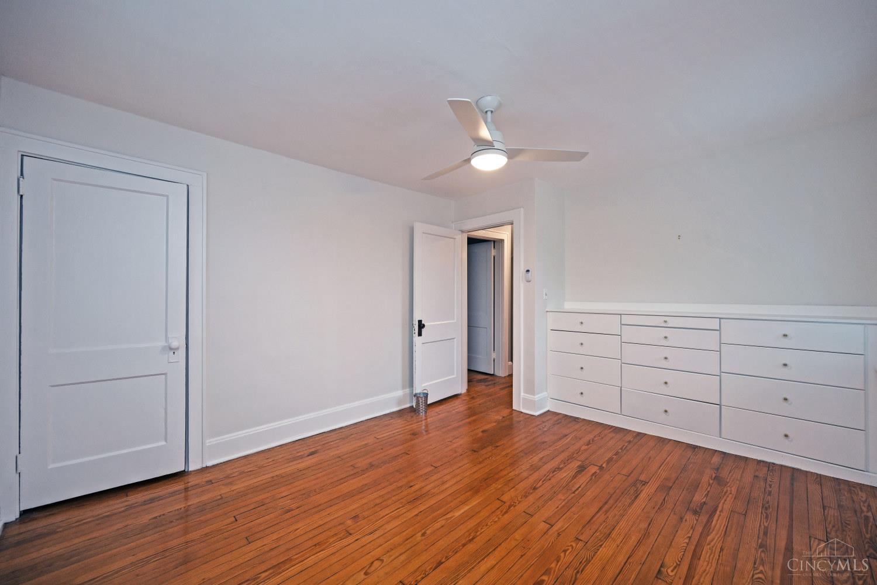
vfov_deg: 81.2
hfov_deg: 104.3
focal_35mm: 14
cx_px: 438
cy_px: 292
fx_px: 341
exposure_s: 1/60
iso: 360
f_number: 4
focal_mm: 14
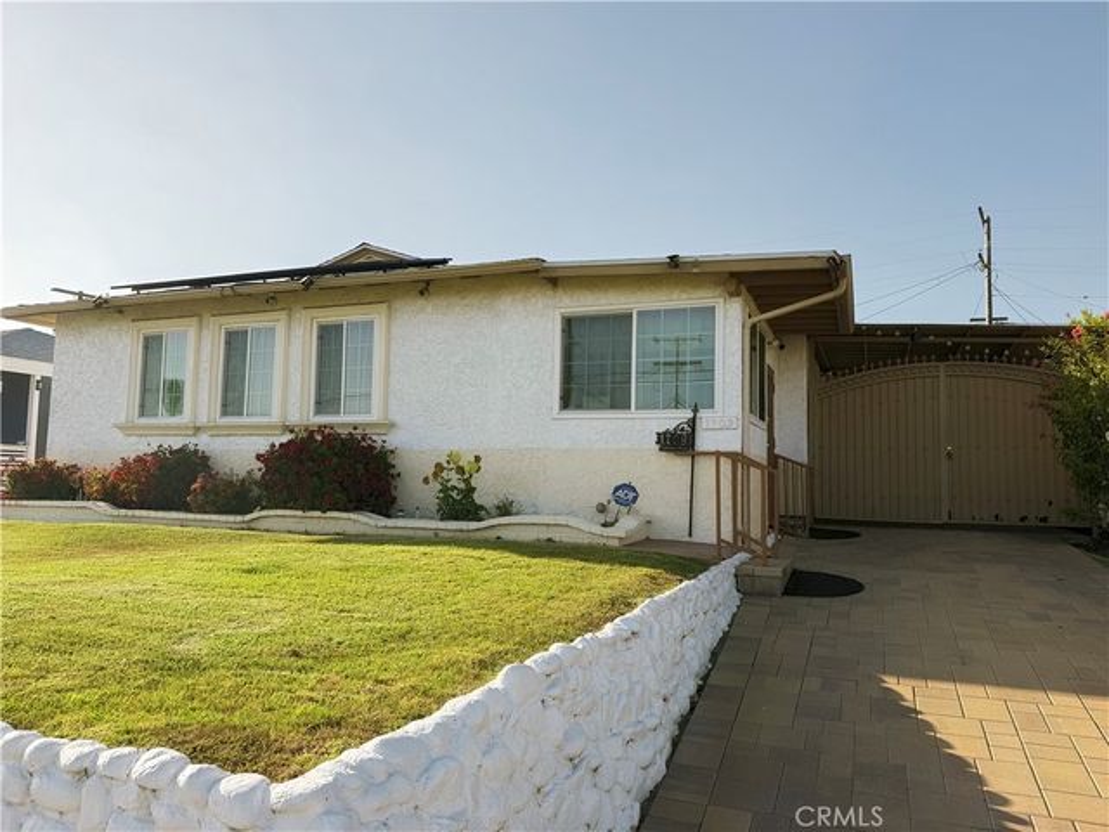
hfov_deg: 71.6
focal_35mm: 24
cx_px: 554
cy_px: 416
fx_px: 769
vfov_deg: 56.8
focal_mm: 6.76
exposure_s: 1/4975
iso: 80
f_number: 1.78
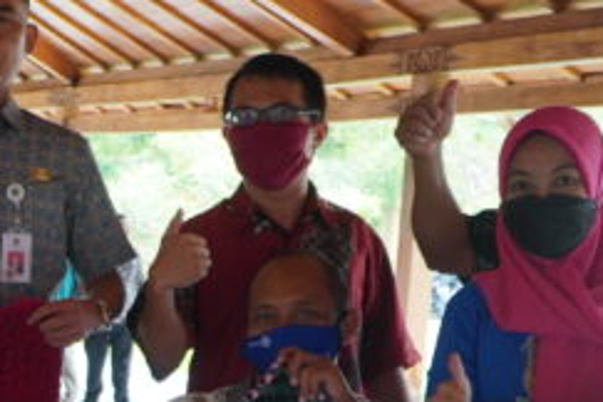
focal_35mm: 95
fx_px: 1591
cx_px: -99
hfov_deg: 20.2
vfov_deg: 14.1
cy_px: 428
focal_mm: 20
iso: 500
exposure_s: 1/125
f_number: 4
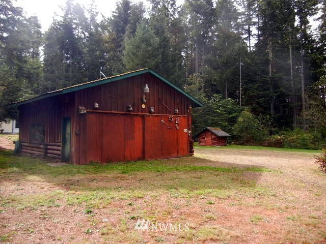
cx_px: 163
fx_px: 283
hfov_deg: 60.0
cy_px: 122
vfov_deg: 46.8
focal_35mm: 30
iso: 160
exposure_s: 1/310
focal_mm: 5.4
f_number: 3.5
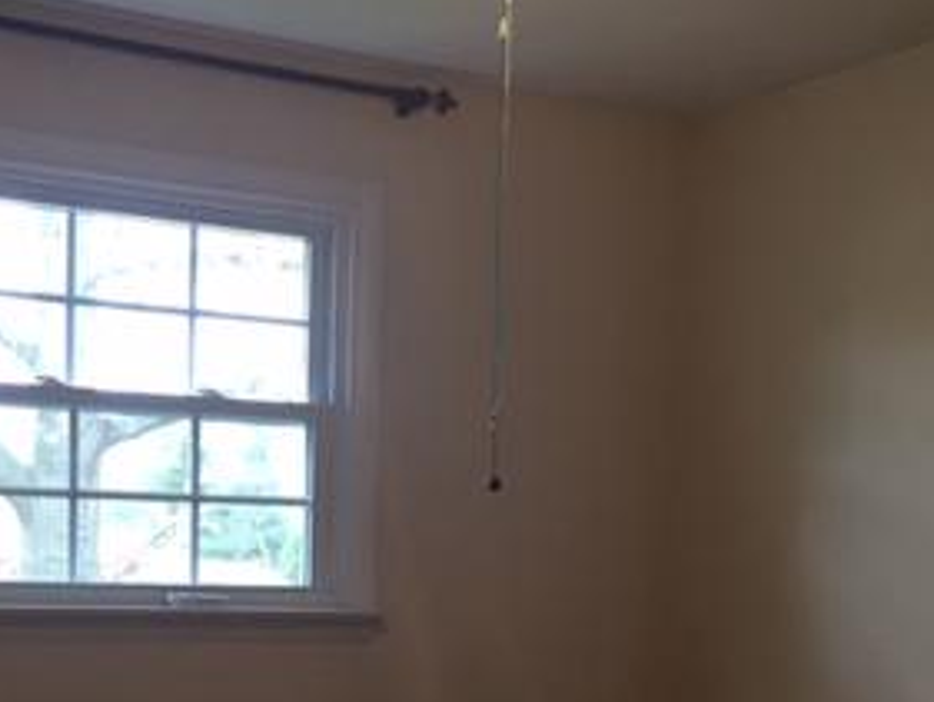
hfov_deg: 29.4
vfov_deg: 21.8
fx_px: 1782
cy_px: 629
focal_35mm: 66
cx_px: 522
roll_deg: -1.5
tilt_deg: -2.7
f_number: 2.2
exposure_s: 1/30
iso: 64
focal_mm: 4.15
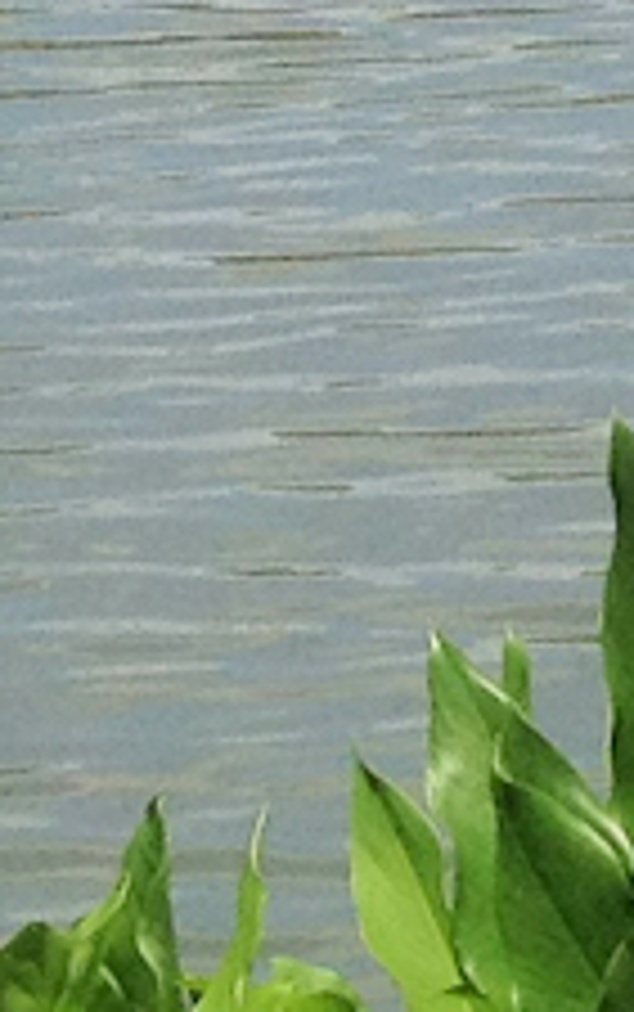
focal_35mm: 297
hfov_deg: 4.1
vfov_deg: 6.8
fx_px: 8195
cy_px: -1228
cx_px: 2666
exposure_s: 1/1672
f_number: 2.4
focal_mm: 4.28
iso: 64
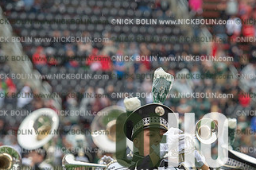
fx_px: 1854
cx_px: 172
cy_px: 150
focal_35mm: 261
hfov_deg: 7.9
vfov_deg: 5.2
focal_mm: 145
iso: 400
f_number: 4
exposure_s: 1/500
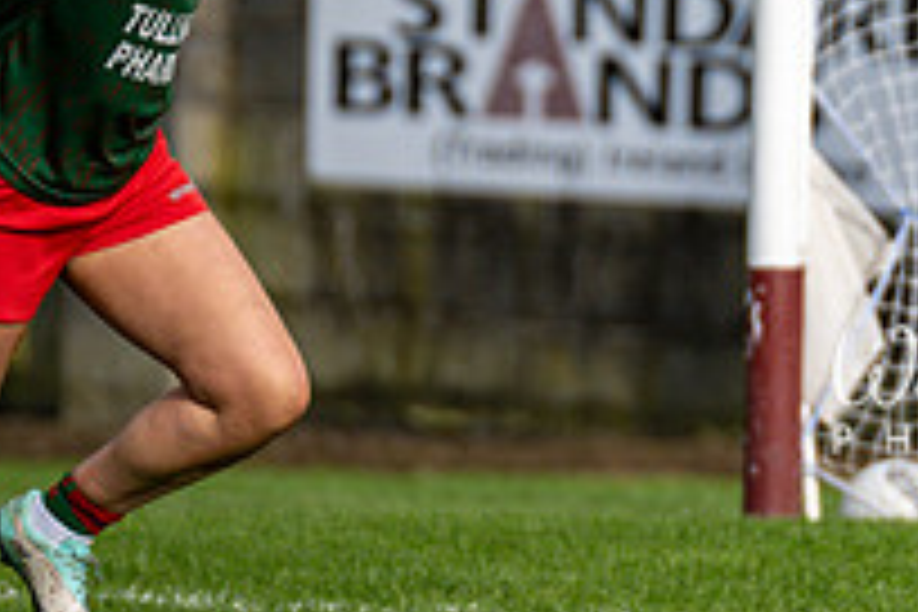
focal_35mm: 1279
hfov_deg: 1.6
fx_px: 32612
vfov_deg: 1.1
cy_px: 297
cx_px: 1125
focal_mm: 300
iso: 250
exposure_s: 1/4000
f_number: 2.8
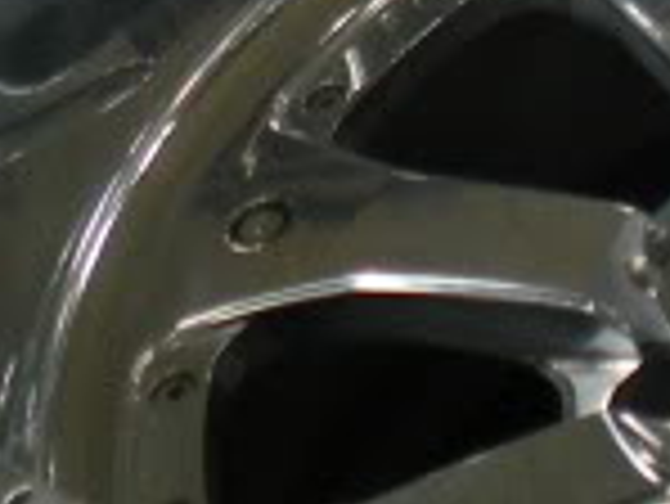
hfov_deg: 8.4
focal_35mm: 236
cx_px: 211
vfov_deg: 6.1
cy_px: -554
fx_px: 4572
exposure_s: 1/60
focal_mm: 7.4
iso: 101
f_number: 3.5
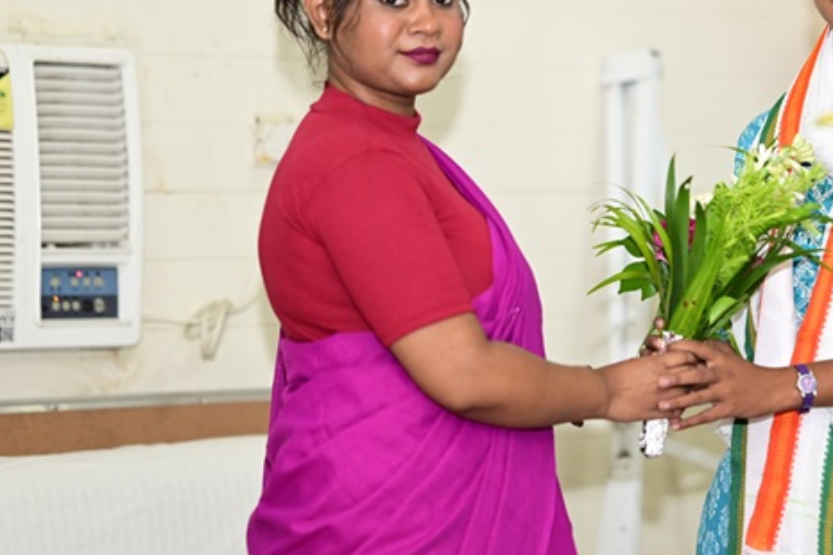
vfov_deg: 8.9
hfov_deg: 13.3
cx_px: 672
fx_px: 3563
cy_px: 132
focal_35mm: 154
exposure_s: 1/200
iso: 320
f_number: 1.8
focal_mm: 85
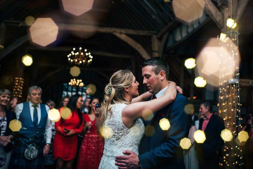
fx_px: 246
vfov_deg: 37.9
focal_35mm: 35
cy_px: 84
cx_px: 126
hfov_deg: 54.4
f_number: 2
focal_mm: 35
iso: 80
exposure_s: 1/200
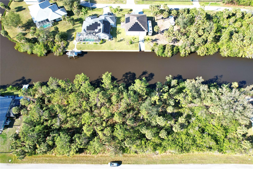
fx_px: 155
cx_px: 126
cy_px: 84
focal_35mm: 22
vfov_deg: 57.2
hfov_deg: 78.6
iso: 100
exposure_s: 1/725
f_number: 2.8
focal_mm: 8.38
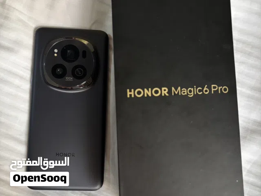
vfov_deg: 53.1
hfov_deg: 67.3
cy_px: 98
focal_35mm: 26
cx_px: 130
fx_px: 196
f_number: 1.6
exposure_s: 1/33
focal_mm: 5.96
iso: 400
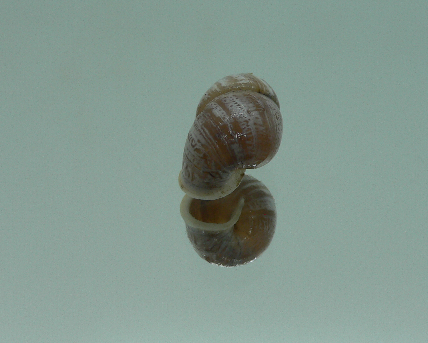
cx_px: 233
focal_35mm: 46
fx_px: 583
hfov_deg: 40.3
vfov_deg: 32.8
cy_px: 172
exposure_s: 1/60
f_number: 2.8
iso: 80
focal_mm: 4.6
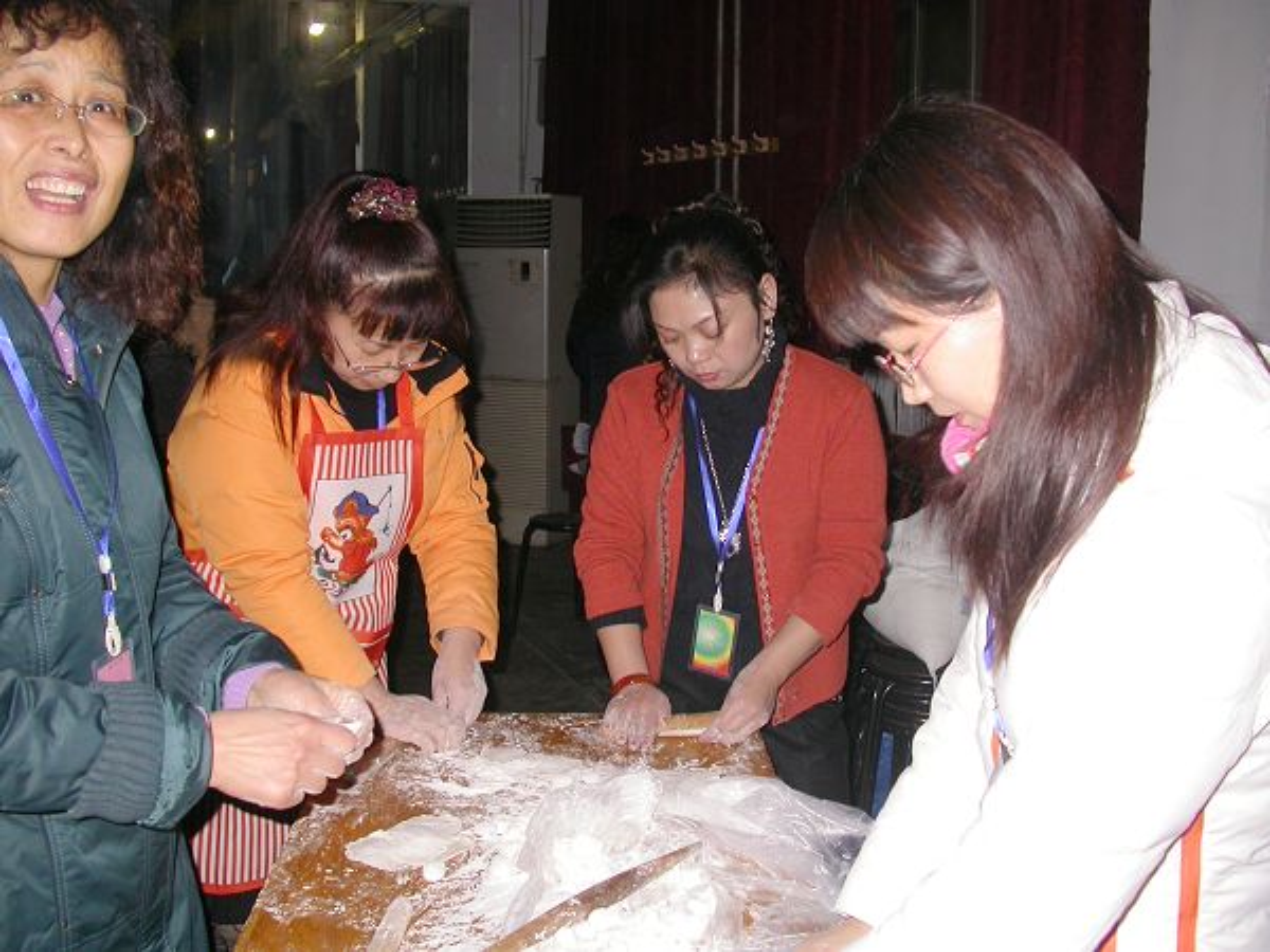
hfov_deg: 49.0
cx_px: 635
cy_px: 476
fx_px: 1394
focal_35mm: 38
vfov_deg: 37.7
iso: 100
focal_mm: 7.85
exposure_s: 1/60
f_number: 2.6
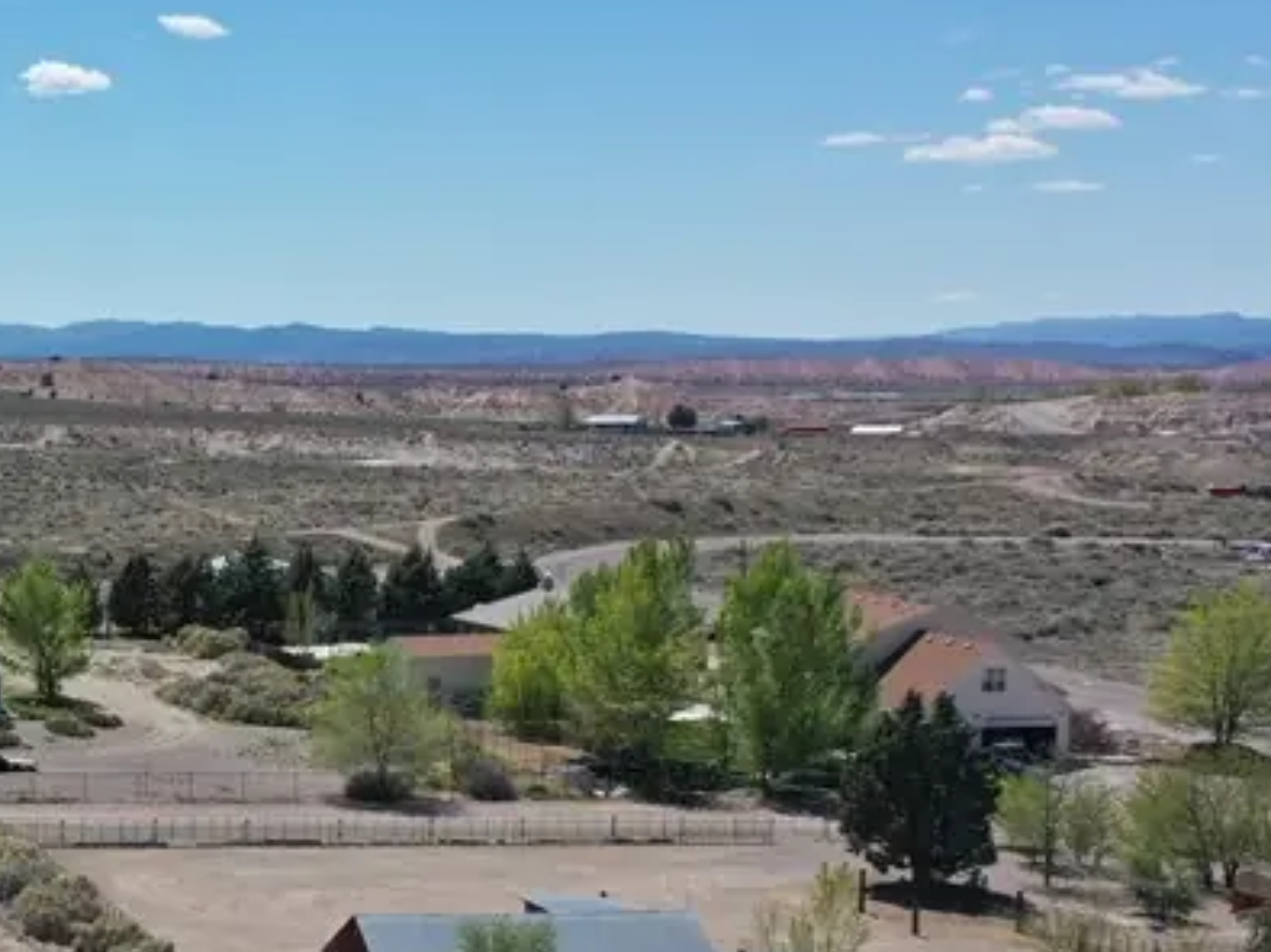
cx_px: -438
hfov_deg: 23.0
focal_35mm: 74
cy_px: 663
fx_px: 2716
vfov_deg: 19.8
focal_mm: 10.26
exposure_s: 1/640
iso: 100
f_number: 2.8
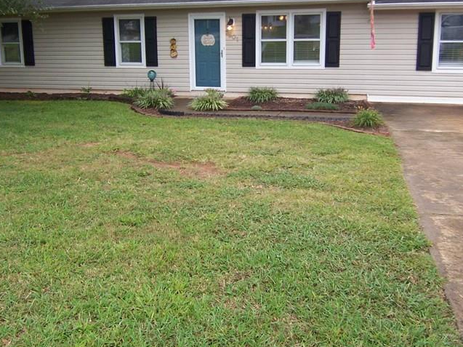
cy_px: 132
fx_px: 495
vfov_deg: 38.4
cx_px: 227
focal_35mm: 37
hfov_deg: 50.2
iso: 64
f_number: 2.8
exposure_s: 1/125
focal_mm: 3.8
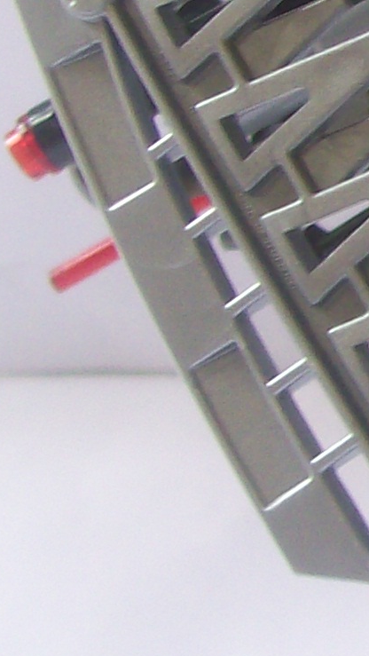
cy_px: 43
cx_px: 955
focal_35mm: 163
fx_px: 2834
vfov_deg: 13.1
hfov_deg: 6.9
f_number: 2.7
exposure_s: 1/54.9
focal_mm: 6
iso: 80
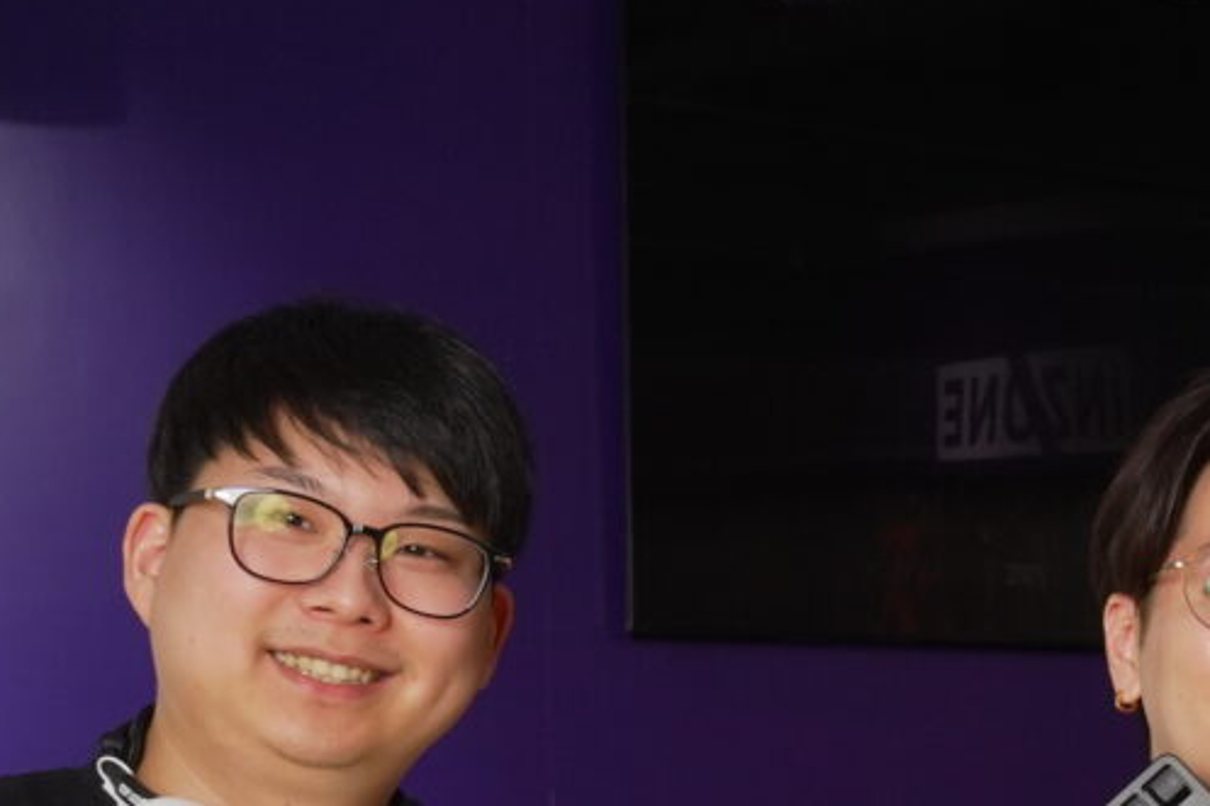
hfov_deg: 11.1
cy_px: 1306
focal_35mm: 170
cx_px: 2347
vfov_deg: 7.9
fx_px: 5712
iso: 1000
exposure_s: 1/40
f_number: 8
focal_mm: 33
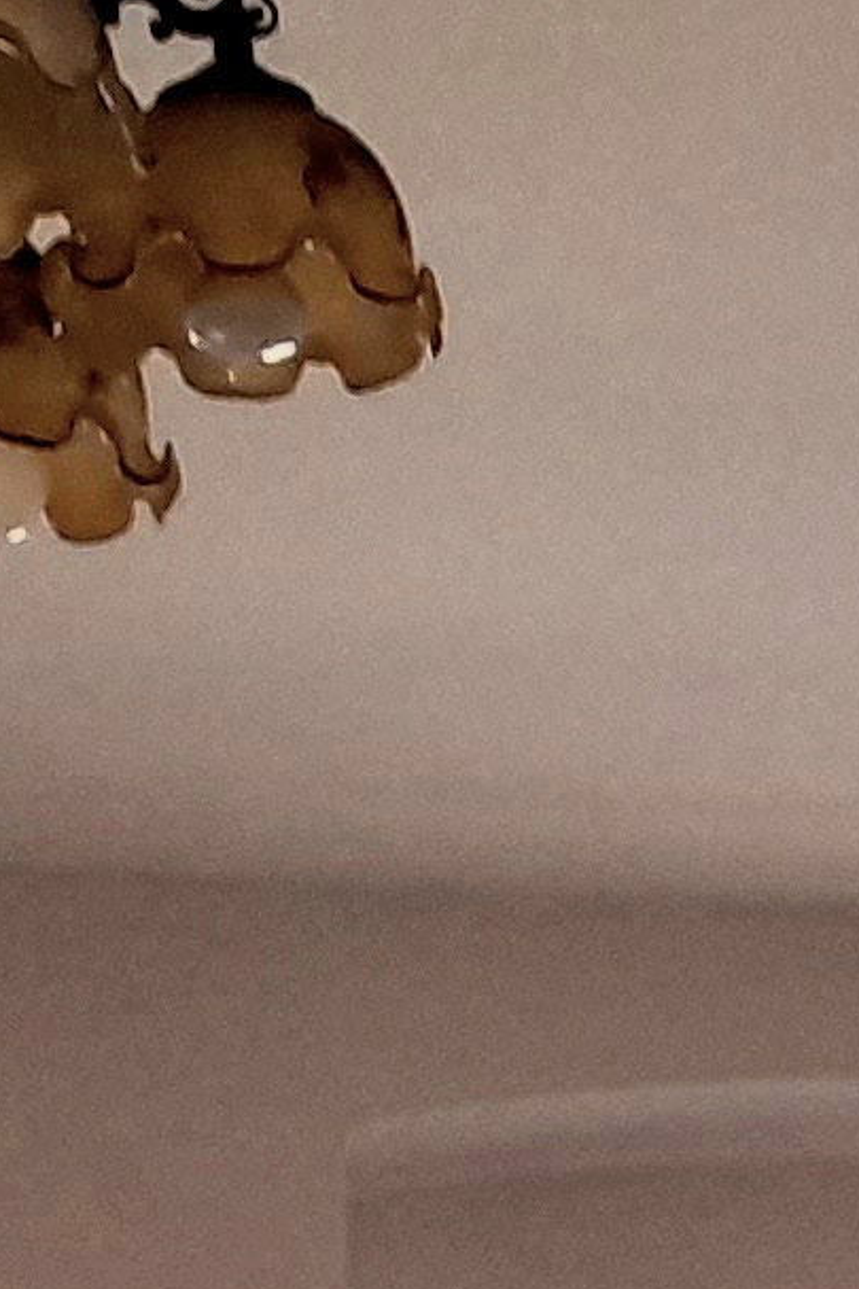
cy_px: 3040
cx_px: 1007
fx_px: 6123
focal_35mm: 171
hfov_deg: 8.0
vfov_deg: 10.4
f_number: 2
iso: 64
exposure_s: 1/50
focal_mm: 4.6
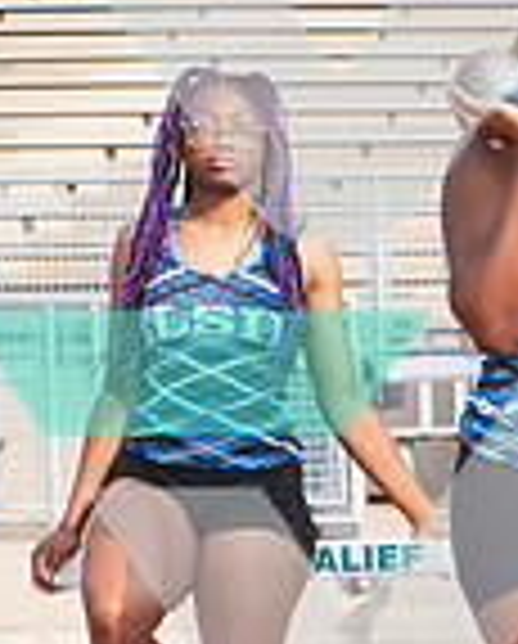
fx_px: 2541
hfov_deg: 10.5
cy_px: 552
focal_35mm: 133
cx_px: 1108
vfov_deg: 14.3
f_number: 8
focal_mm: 35
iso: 160
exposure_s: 1/320
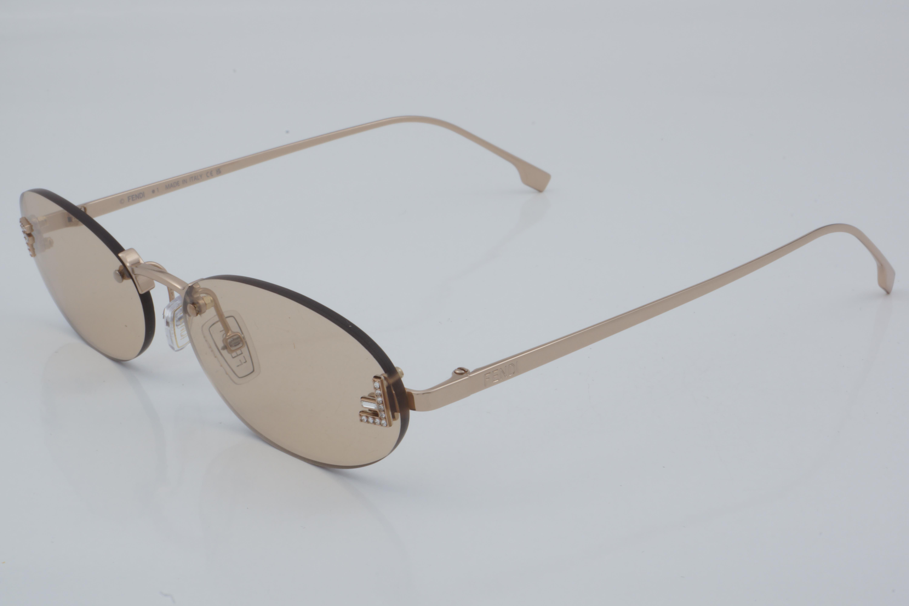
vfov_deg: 18.2
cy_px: 303
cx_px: 454
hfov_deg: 27.0
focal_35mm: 75
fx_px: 1894
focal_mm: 50
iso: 100
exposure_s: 1/4
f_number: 32
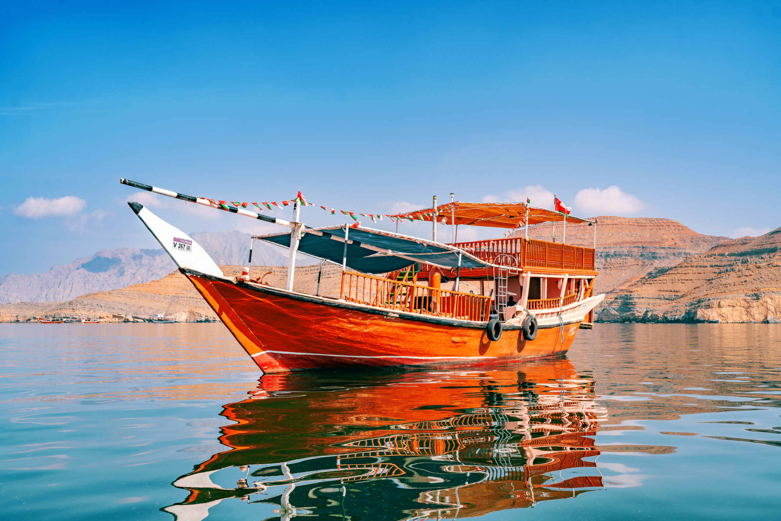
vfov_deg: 37.9
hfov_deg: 54.4
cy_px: 260
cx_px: 390
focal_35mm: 35
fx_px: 759
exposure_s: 1/320
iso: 100
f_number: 5
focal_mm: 35
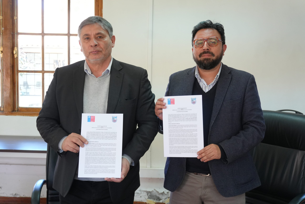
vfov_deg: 29.9
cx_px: 152
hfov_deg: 43.6
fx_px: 381
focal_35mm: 45
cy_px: 102
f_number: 5
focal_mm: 30
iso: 1250
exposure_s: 1/160
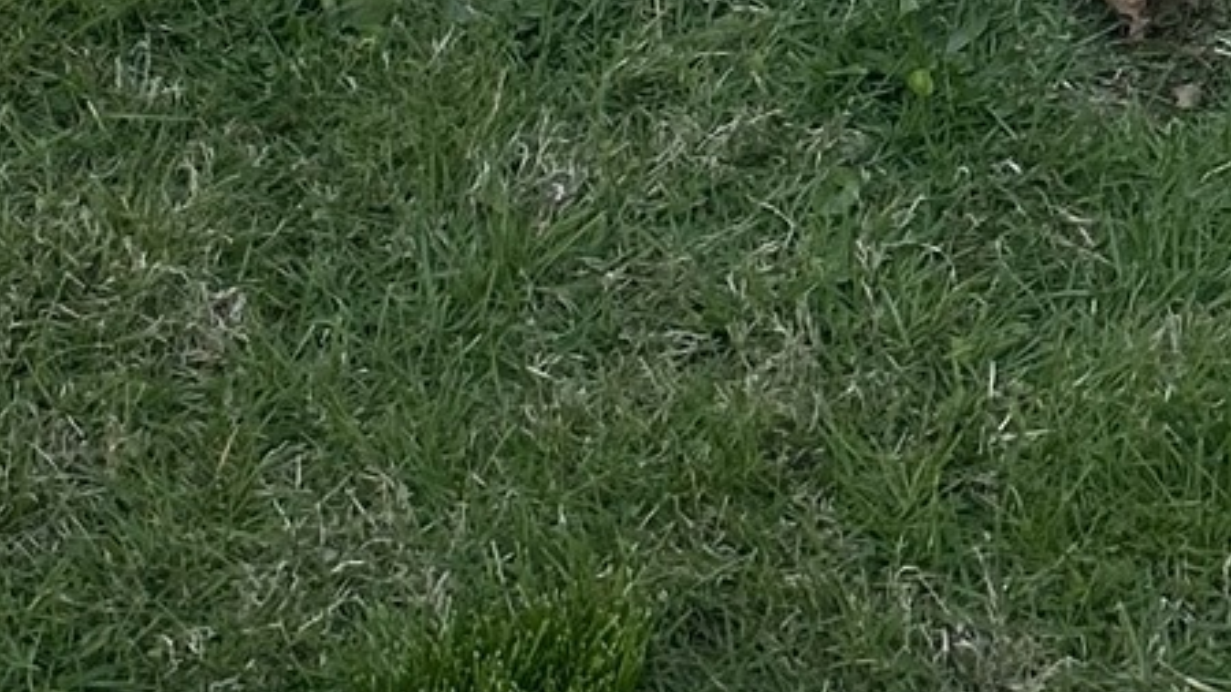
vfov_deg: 7.1
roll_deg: -1.2
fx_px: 4373
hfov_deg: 15.9
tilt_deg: -4.9
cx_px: 230
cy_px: -1986
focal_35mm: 134
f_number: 1.78
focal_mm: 6.86
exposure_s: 1/2070
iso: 80
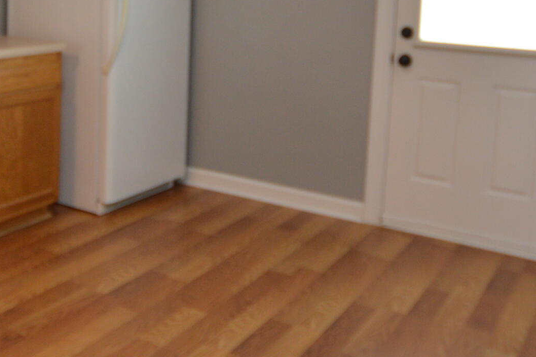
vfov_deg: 27.3
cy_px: 32
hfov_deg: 40.4
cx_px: 132
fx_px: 706
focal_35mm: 47
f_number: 3.5
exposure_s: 1/60
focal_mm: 11
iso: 400
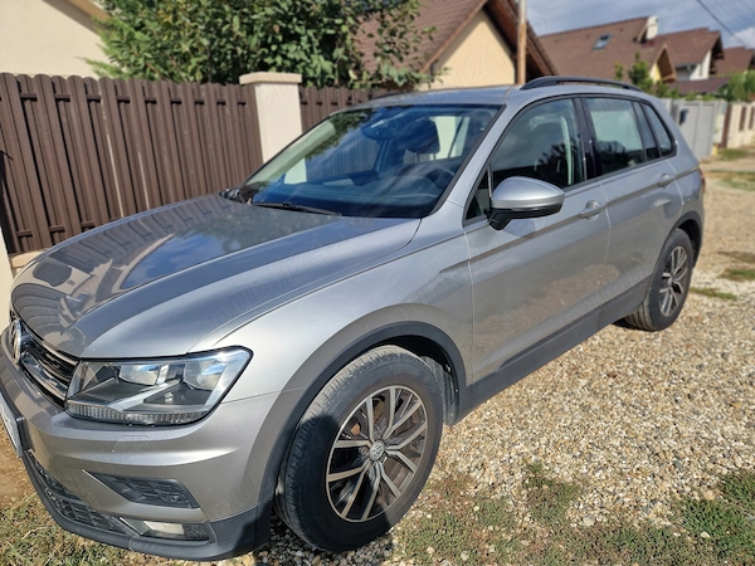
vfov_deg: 58.9
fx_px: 502
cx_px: 378
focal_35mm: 23
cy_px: 283
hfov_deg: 73.9
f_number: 1.8
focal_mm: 5.4
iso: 50
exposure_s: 1/2120
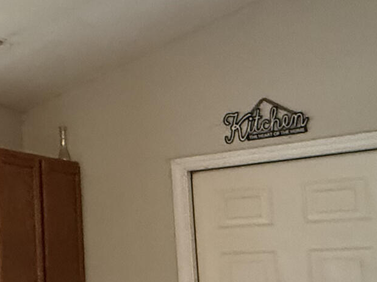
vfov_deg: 21.4
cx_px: -214
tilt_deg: +5.1
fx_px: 740
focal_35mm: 68
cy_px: 220
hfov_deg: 22.5
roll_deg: +2.0
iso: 640
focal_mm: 2.22
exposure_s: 1/60
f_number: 2.2
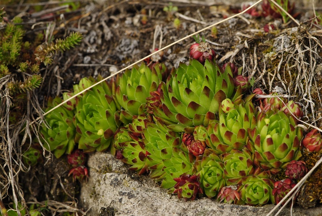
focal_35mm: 128
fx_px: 1142
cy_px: 108
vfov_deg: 10.8
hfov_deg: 16.0
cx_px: 161
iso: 100
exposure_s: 1/100
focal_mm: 85
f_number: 7.1
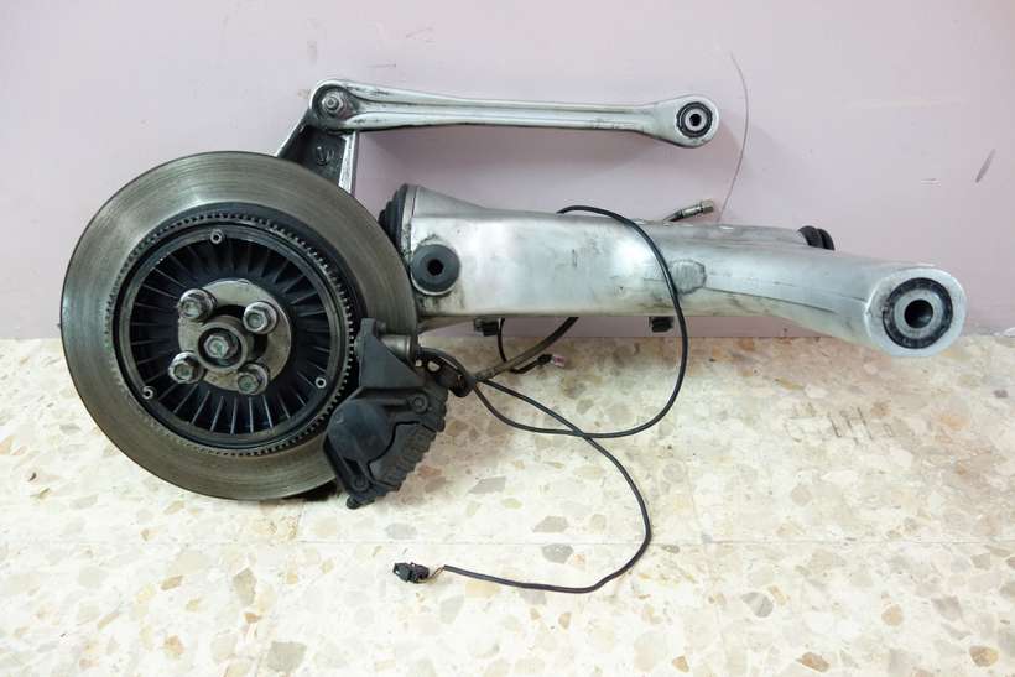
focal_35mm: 28
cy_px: 338
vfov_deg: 46.4
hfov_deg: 65.5
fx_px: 790
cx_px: 508
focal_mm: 10.4
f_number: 1.8
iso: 800
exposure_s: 1/25
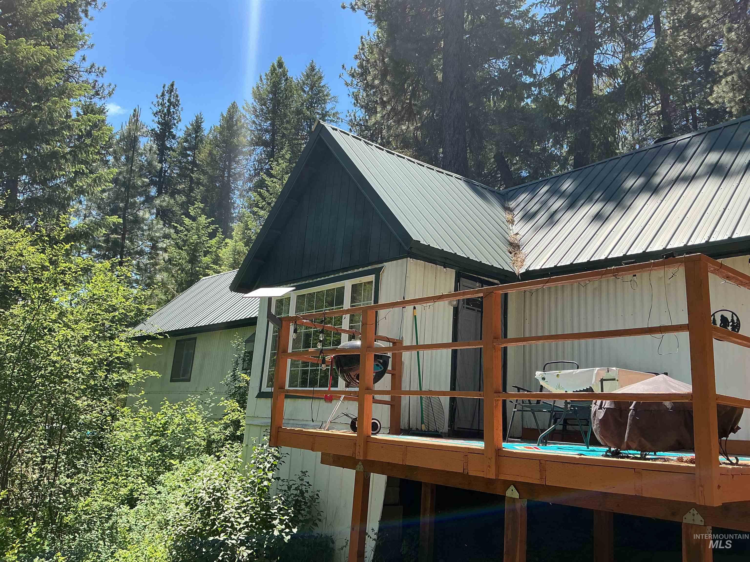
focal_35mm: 29
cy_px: 281
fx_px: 628
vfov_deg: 48.2
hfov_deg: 61.7
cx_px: 375
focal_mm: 3
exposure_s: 1/739
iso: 25
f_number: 1.8
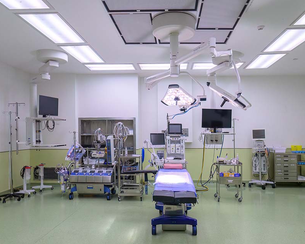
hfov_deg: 68.0
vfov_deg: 56.8
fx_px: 226
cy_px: 122
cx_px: 164
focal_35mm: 25
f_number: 8
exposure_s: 1/200
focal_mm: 22
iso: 1800
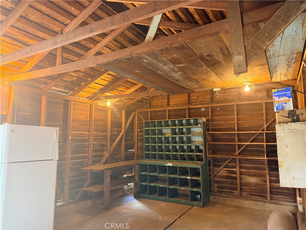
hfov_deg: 71.6
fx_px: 212
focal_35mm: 24
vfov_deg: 56.8
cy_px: 115
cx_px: 153
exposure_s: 1/46
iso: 800
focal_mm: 6.76
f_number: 1.78
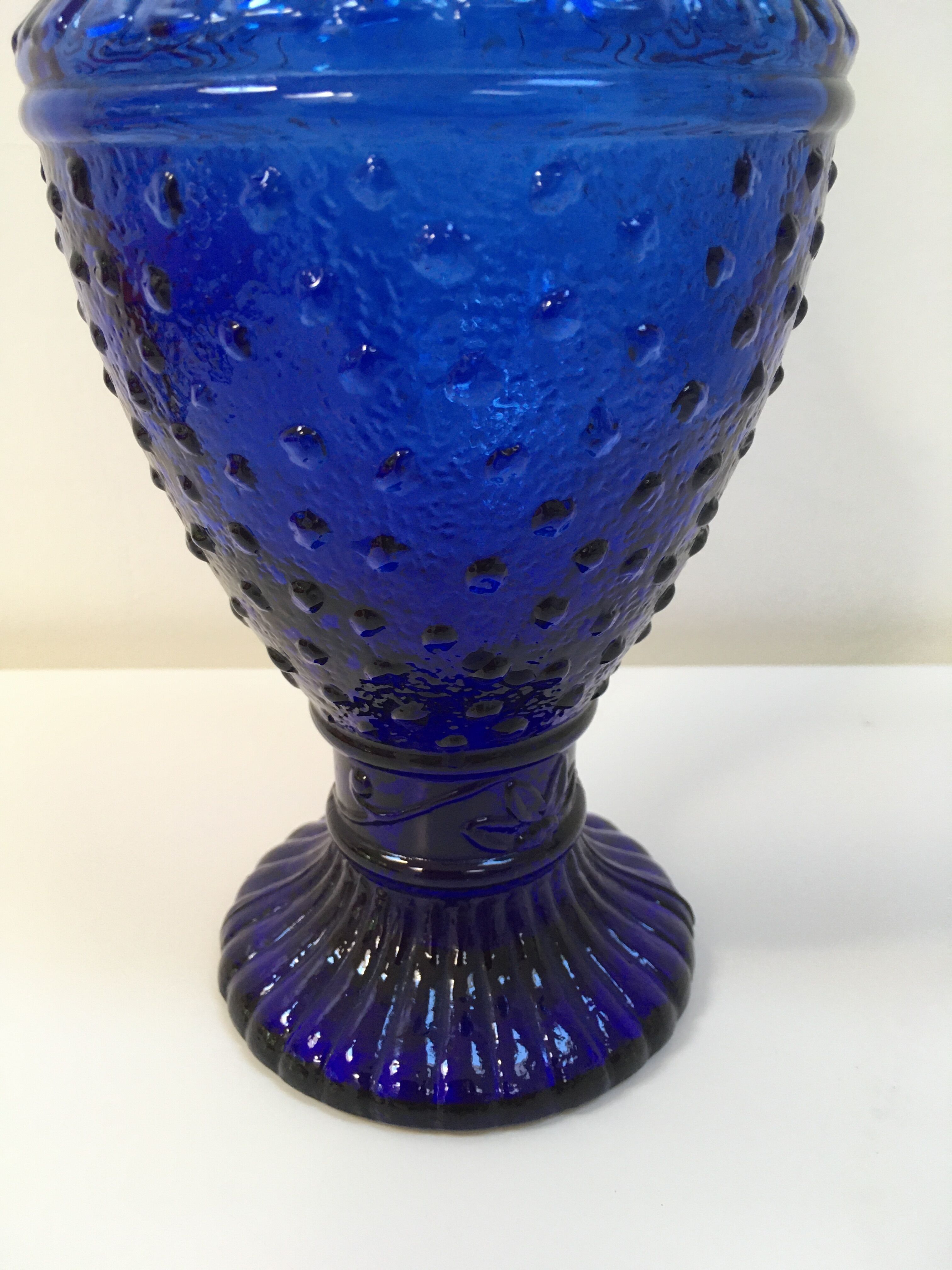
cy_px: 635
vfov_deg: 61.7
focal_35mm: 29
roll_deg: +1.0
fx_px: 1063
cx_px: 476
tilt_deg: -24.8
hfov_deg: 48.2
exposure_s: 1/33
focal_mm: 4.15
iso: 125
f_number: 2.2
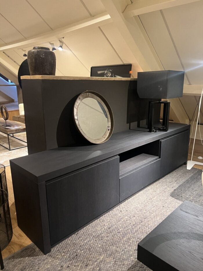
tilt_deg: -13.4
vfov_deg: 67.3
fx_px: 203
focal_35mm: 26
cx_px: 102
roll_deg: +1.1
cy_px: 136
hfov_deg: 53.1
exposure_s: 1/50
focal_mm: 5.7
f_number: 1.5
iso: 400
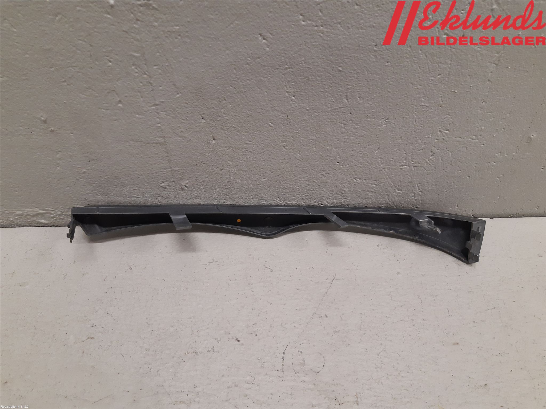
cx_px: 273
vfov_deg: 53.1
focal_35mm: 26
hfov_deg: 67.3
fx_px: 410
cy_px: 204
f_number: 1.7
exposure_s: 1/50
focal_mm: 3.93
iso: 160
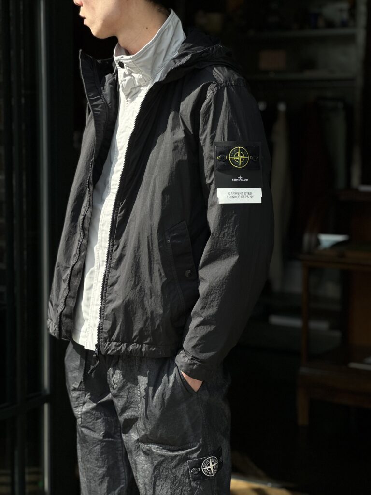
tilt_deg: -6.0
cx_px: 186
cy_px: 248
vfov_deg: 25.3
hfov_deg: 19.1
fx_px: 1100
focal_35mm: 77
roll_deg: -0.2
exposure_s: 1/579
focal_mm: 9
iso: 32
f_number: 2.8
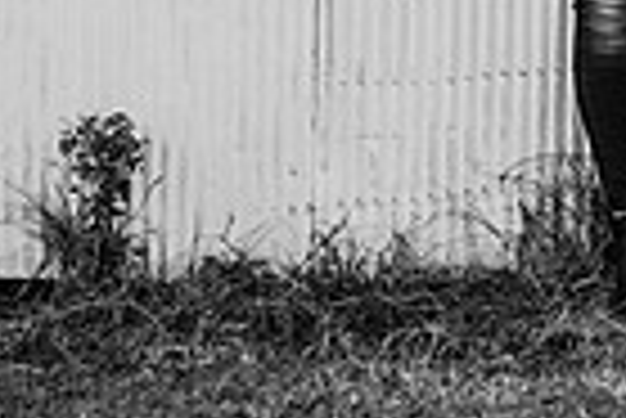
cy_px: -267
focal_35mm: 208
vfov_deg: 6.5
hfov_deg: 9.8
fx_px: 3621
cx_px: 667
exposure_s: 1/1250
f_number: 2
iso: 100
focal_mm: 50
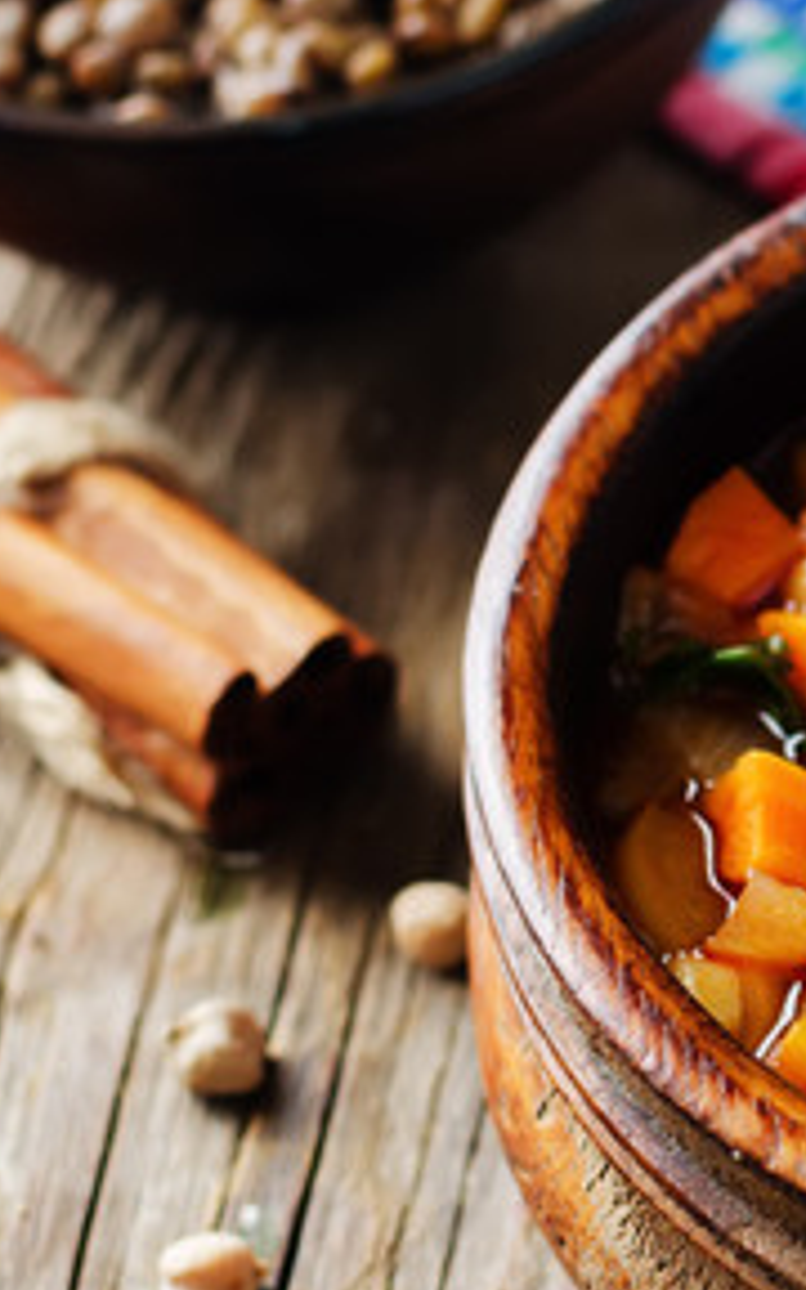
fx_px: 6994
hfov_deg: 6.5
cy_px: 705
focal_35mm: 199
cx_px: 1106
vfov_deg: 10.5
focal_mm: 50
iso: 100
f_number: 4
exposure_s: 1/125
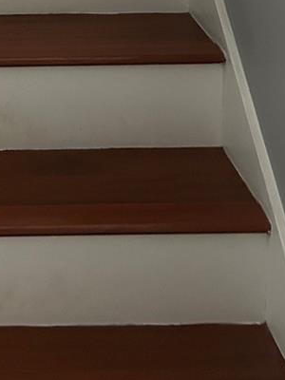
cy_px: -187
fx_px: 856
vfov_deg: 21.2
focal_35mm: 78
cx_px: -52
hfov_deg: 18.0
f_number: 1.5
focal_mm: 5.7
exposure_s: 1/60
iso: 500
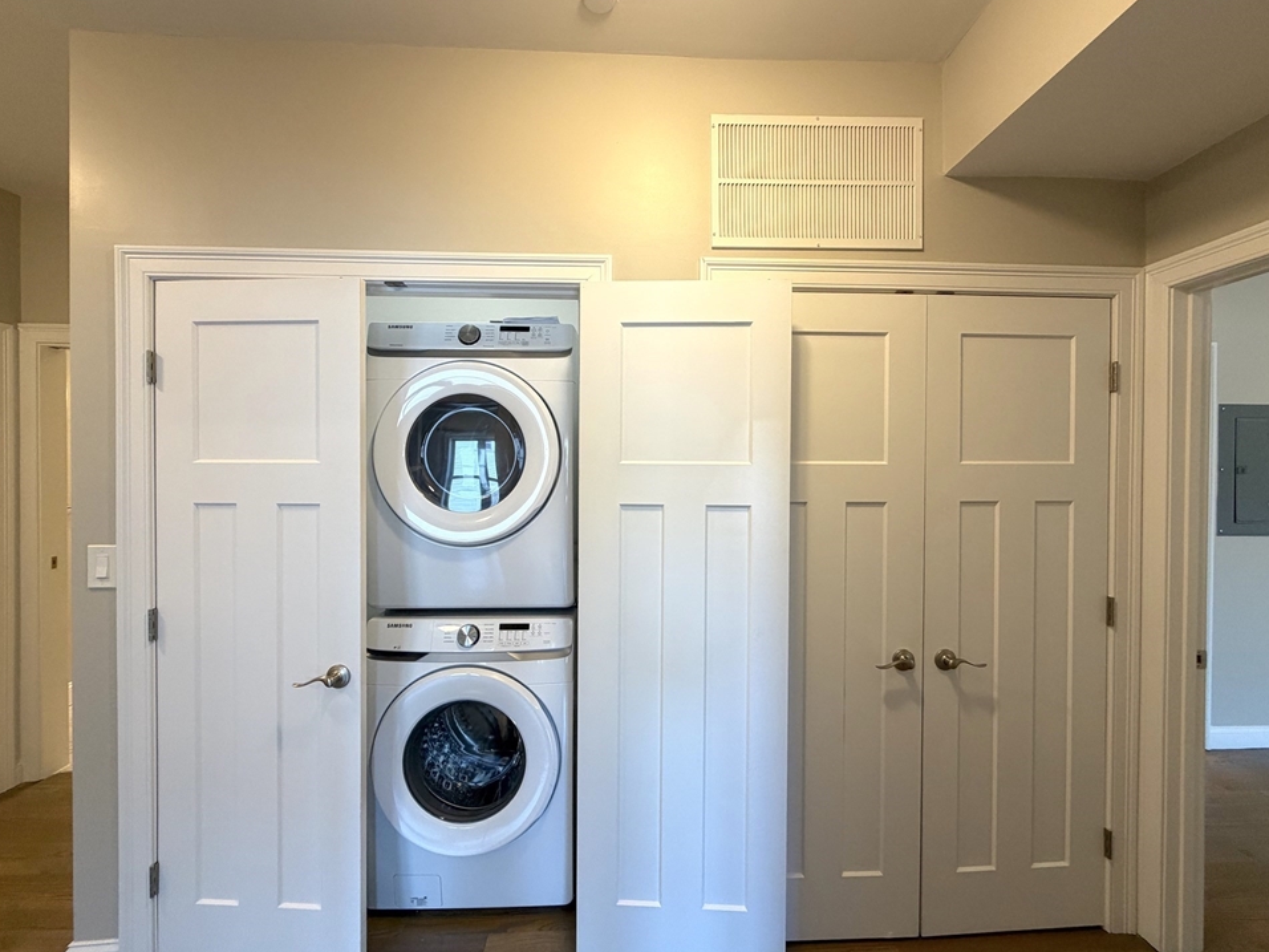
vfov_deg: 81.7
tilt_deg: -0.7
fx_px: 550
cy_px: 469
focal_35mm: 15
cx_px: 660
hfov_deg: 98.1
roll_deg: -0.2
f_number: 2.2
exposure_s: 1/60
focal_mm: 2.22
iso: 160
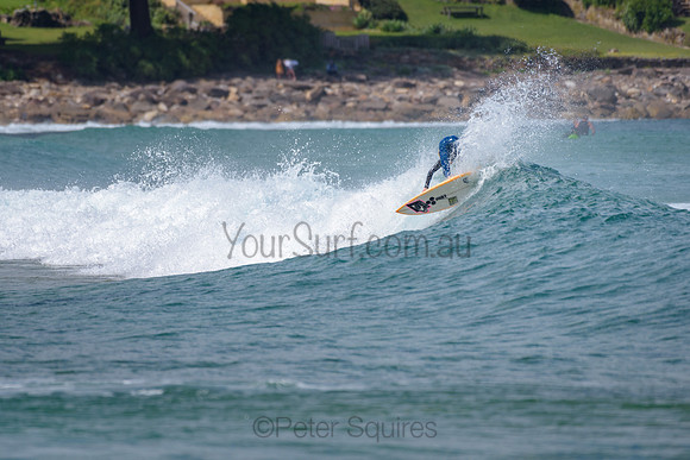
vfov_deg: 2.2
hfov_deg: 3.4
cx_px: 267
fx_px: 11745
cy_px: 178
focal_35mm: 613
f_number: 5.6
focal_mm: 500
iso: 140
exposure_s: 1/2000
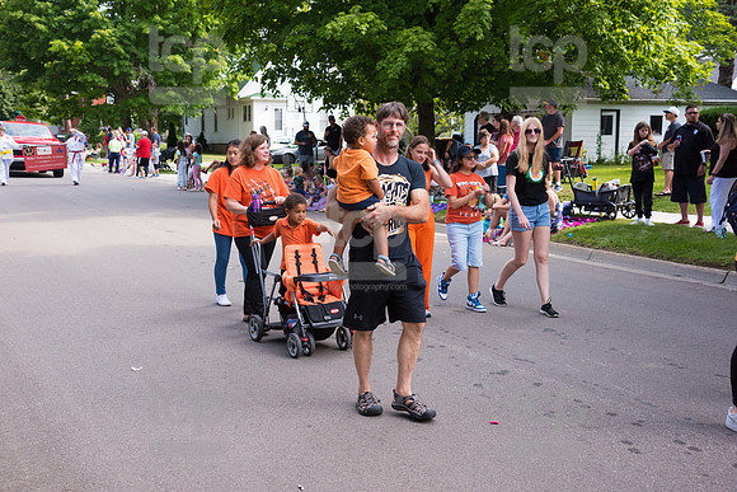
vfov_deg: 29.3
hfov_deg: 42.7
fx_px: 942
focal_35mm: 46
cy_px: 246
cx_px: 368
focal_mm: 46
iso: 720
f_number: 6.3
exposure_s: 1/500
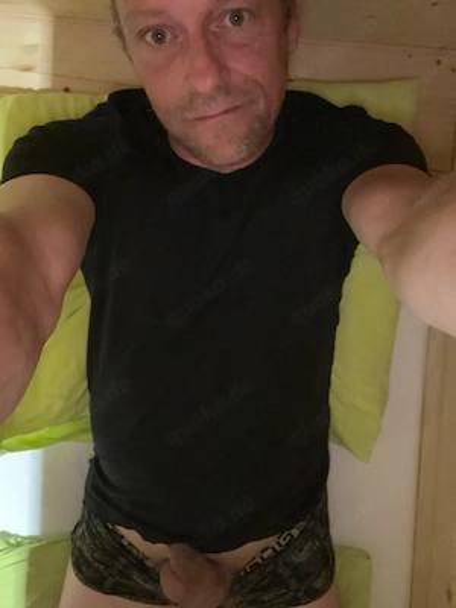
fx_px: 527
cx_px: 228
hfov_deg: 46.8
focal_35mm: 30
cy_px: 304
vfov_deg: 60.0
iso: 1000
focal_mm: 2.71
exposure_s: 1/16
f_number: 2.2
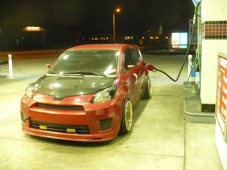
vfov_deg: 38.7
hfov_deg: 50.1
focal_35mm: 37
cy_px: 85
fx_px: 243
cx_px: 114
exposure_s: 1/8
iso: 400
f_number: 2.8
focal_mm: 6.1
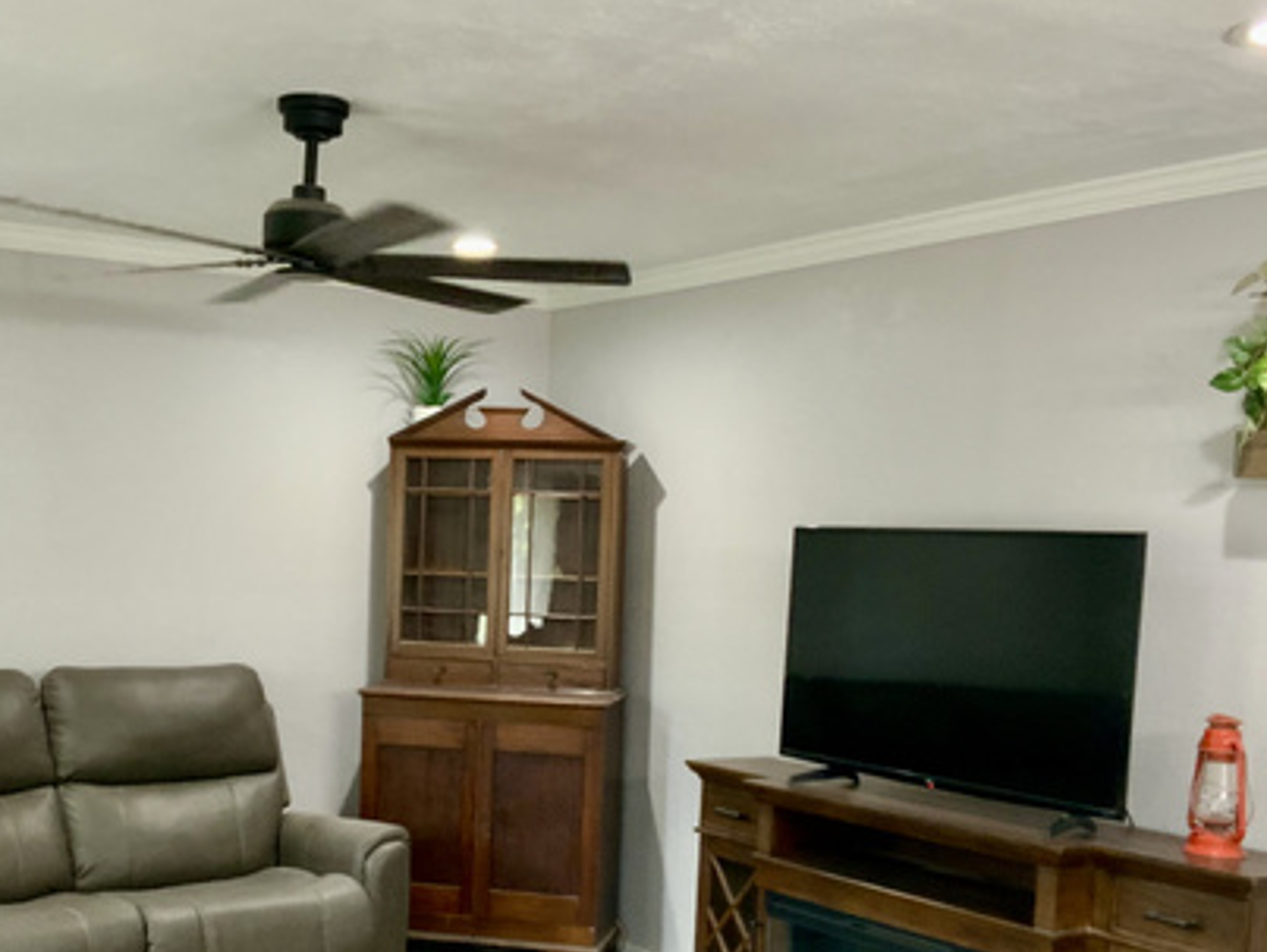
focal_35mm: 46
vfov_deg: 31.2
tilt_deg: -6.1
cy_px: 676
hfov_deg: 41.0
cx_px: 487
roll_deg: -1.1
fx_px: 1685
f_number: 1.8
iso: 200
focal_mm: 3
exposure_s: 1/60
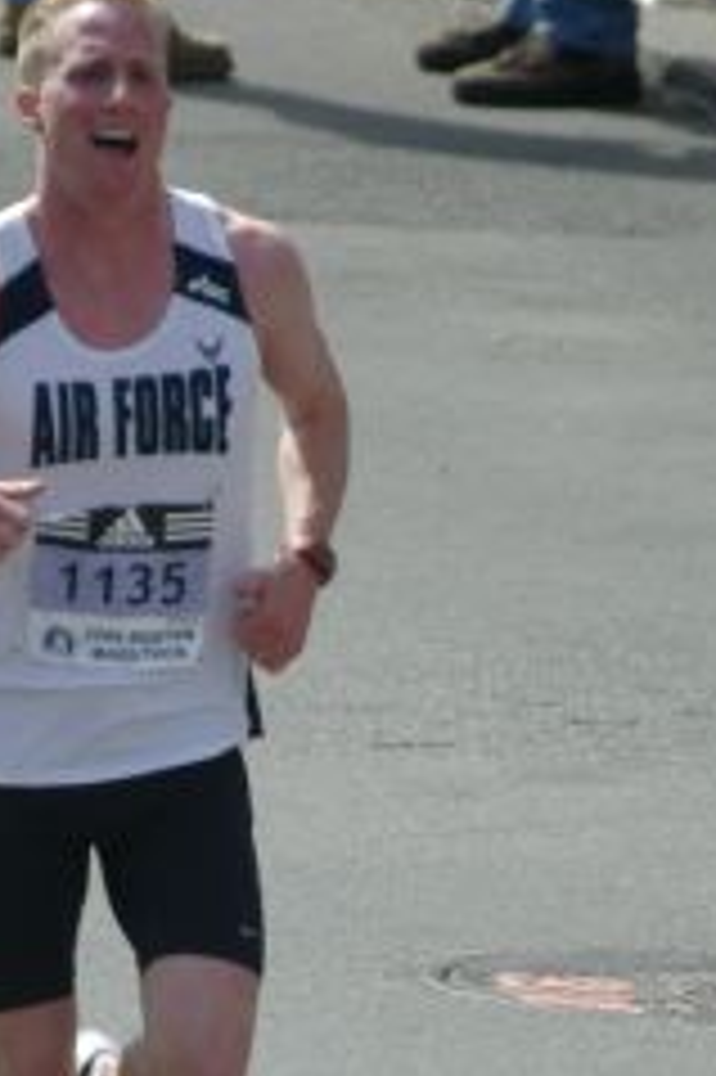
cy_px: 797
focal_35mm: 1687
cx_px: 83
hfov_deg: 0.8
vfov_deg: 1.2
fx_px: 50398
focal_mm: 420
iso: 400
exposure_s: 1/500
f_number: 7.1
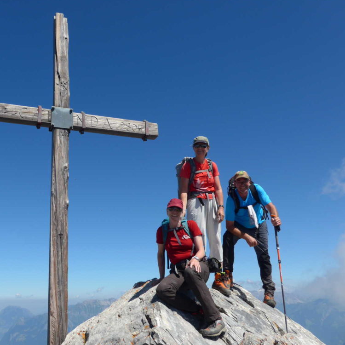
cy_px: 170
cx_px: 125
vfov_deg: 47.2
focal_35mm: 35
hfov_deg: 46.7
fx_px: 395
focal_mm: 6
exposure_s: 1/1600
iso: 80
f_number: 2.8
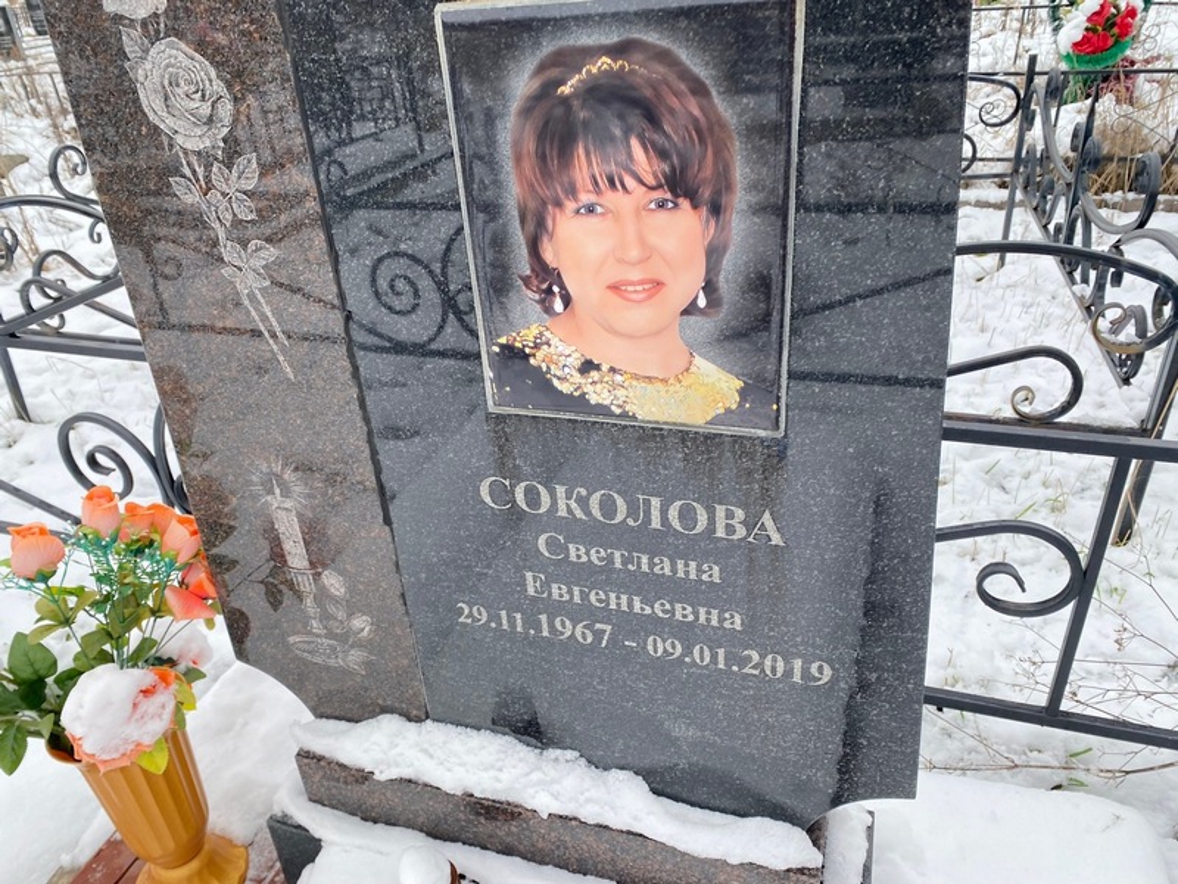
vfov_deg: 53.1
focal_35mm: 26
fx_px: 885
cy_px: 442
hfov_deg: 67.3
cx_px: 589
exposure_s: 1/135
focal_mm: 4.25
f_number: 1.8
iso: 32
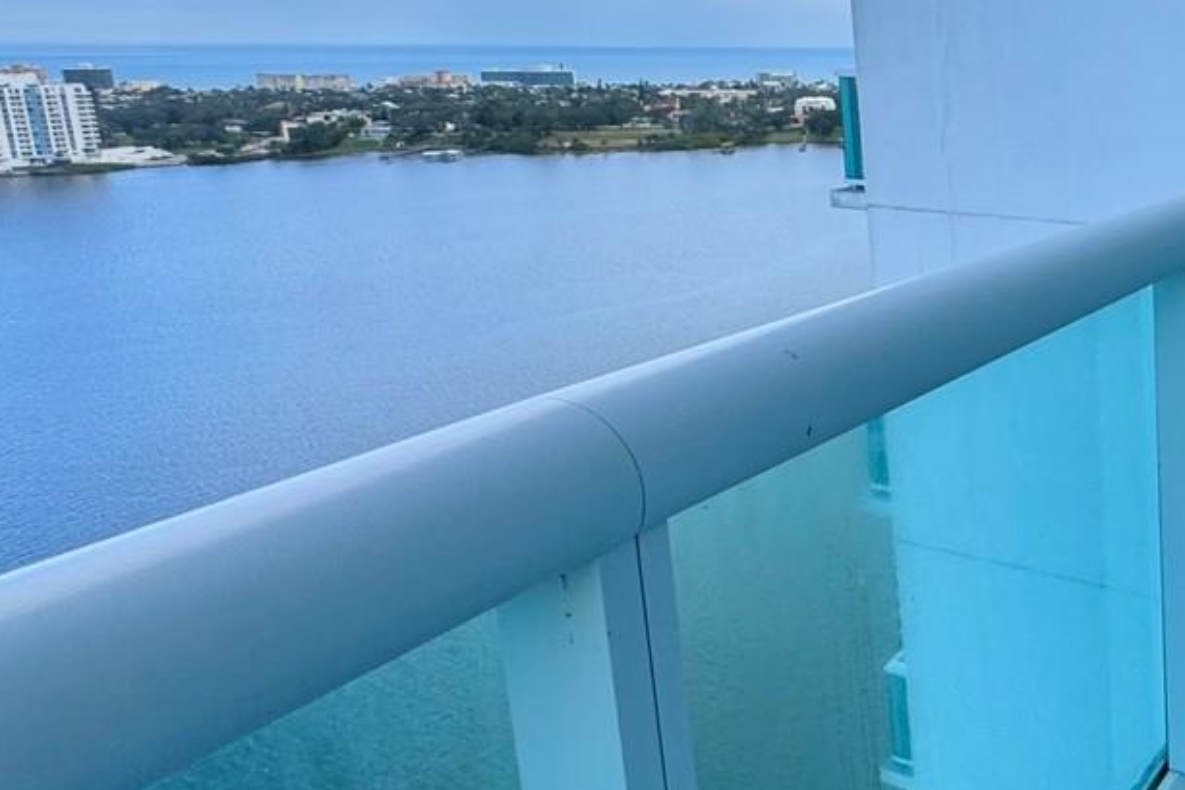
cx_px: 1409
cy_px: 292
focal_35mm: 38
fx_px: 1251
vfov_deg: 34.9
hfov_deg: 38.2
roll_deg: -0.4
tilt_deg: -11.5
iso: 40
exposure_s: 1/587
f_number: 2.2
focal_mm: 2.22
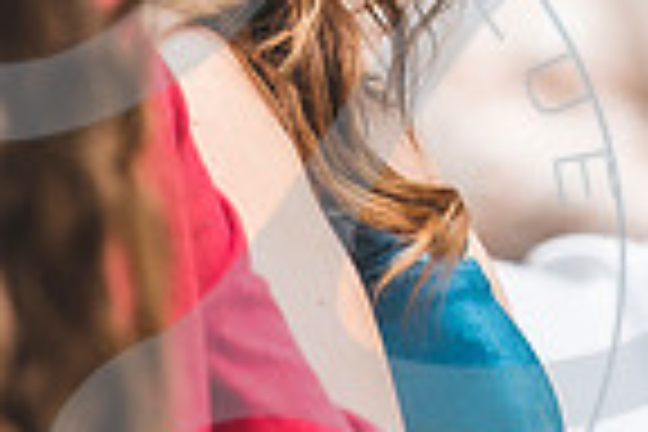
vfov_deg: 1.7
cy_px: -119
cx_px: 387
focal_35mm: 807
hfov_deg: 2.6
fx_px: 14525
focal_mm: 200
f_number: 2.8
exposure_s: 1/640
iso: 400
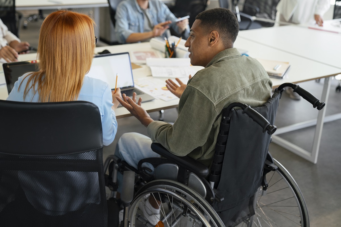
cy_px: 114
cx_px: 170
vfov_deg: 26.0
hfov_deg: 38.2
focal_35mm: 52
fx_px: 493
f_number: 2.8
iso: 640
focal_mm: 52
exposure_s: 1/250
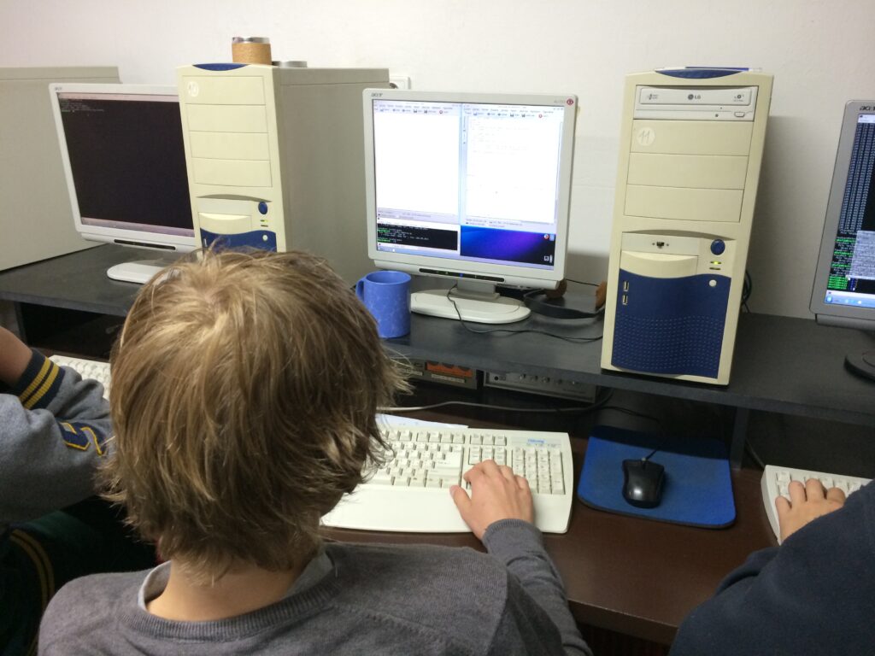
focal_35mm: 30
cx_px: 438
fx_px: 758
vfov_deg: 46.8
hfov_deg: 60.0
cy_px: 328
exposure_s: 1/33
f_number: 2.2
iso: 160
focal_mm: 4.12
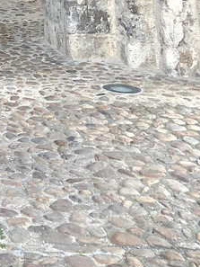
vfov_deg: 14.5
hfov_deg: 11.8
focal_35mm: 113
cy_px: -262
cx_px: -192
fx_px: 870
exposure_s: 1/40
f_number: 1.8
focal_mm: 4
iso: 25
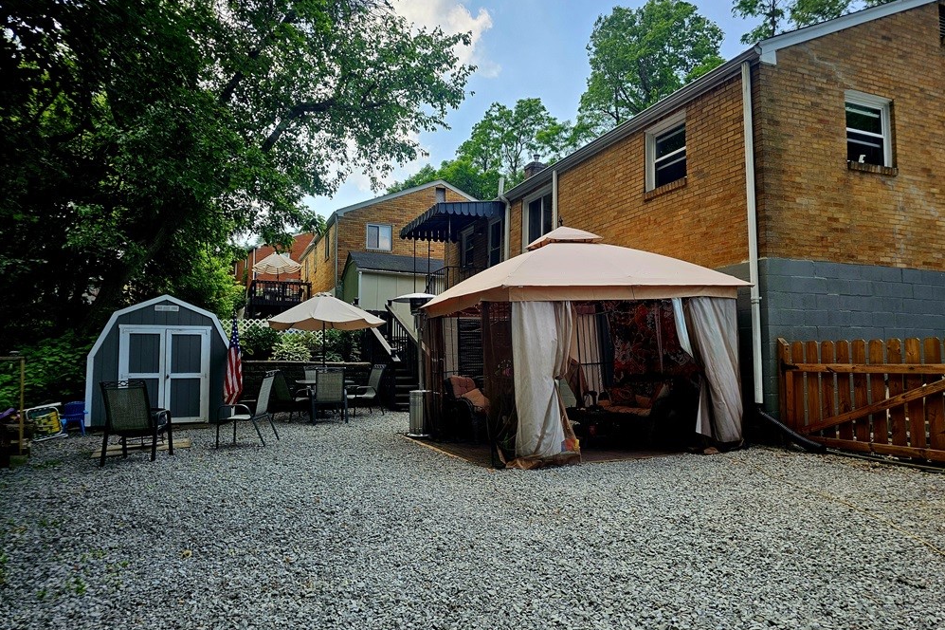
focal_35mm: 24
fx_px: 630
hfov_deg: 73.8
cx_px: 472
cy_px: 324
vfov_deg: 53.1
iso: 10
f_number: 1.7
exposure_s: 1/256
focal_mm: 6.3
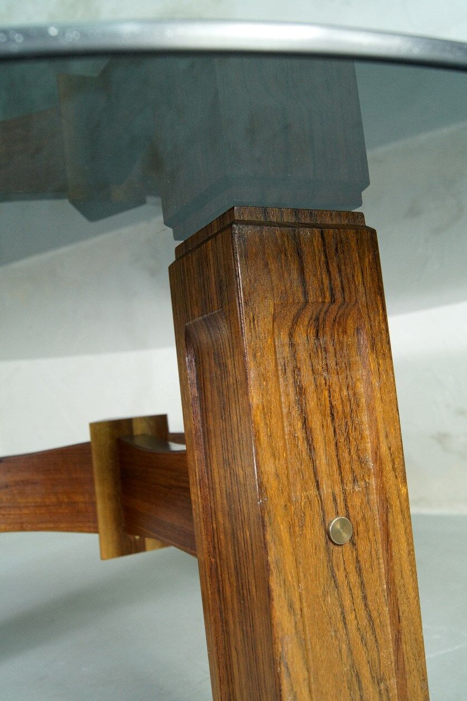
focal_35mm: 82
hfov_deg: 16.5
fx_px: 1607
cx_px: 234
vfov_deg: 24.6
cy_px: 350
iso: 800
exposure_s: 1/30
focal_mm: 55
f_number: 8
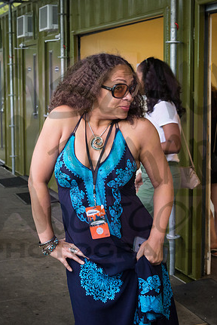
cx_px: 98
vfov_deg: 32.8
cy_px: 133
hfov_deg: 22.3
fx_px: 551
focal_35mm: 61
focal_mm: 34
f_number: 4.5
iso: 2000
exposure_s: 1/100
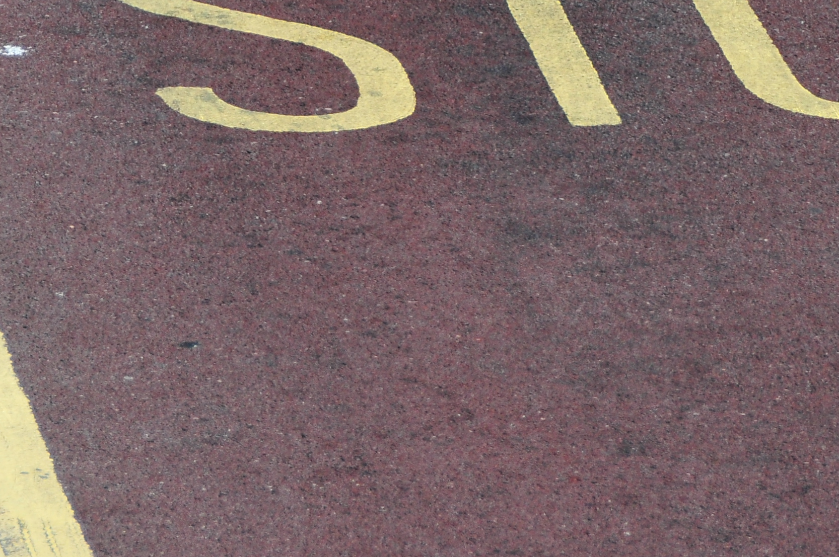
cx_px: 539
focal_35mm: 772
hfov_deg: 2.7
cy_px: -129
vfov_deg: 1.8
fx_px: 17972
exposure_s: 1/500
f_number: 5.6
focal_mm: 200
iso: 360
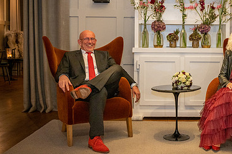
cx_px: 179
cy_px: 56
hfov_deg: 34.8
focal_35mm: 56
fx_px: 361
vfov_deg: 24.1
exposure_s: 1/60
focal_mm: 36
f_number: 4
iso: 3600
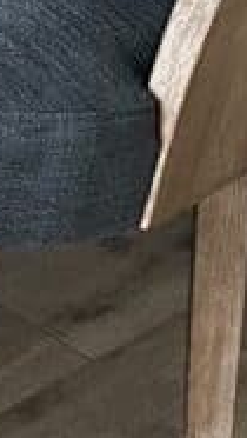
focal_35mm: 216
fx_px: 2508
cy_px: -464
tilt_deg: -19.8
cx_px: -826
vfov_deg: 9.3
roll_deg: -1.7
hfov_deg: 4.9
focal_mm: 6.86
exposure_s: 1/95
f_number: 1.78
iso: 250
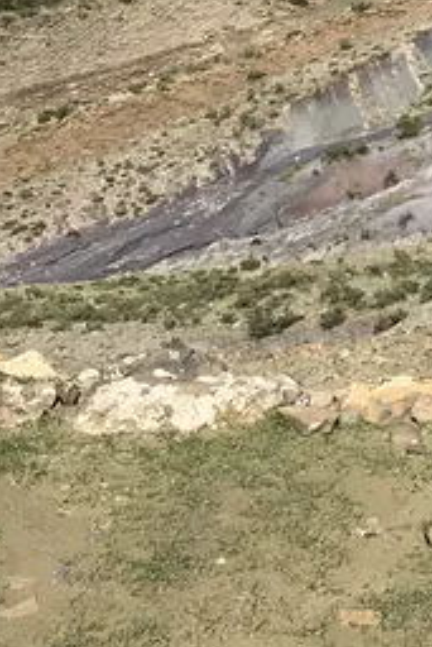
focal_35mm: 91
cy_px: -106
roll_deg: -0.1
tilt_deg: -4.6
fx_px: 1636
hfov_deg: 14.1
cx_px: 634
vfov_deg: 21.0
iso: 20
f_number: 1.8
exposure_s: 1/3425
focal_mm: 3.99
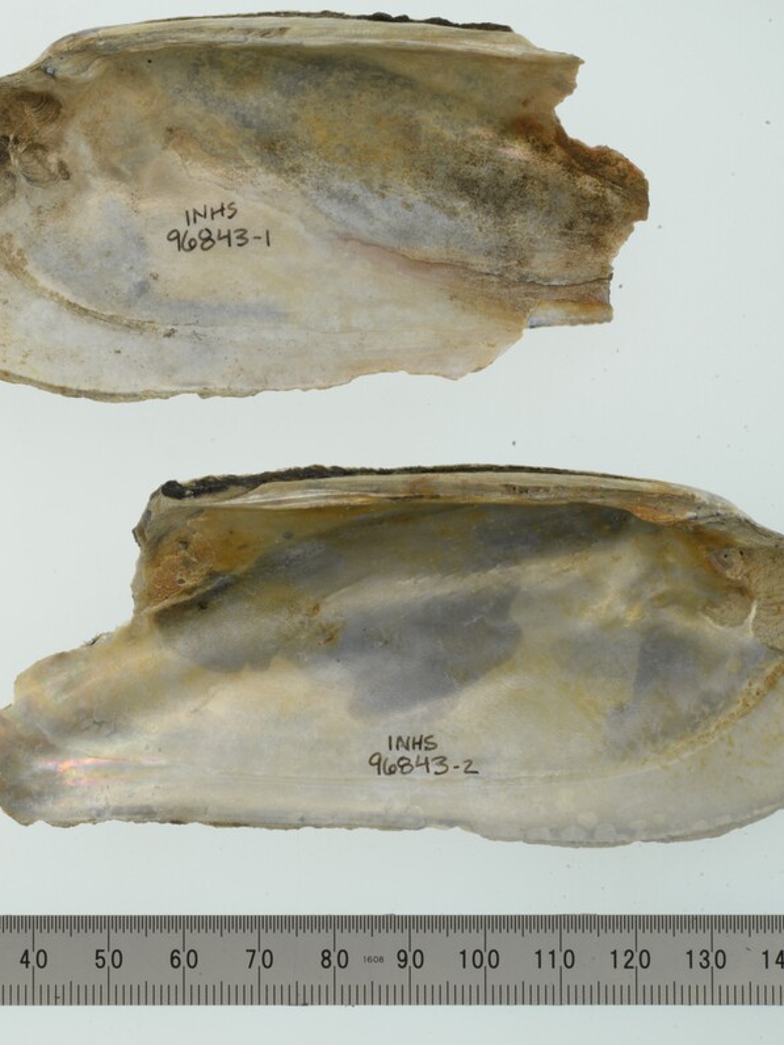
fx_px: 2627
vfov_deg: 22.5
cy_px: 523
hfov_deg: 16.8
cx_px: 127
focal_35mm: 87
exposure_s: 1/10
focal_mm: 60
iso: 100
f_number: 32
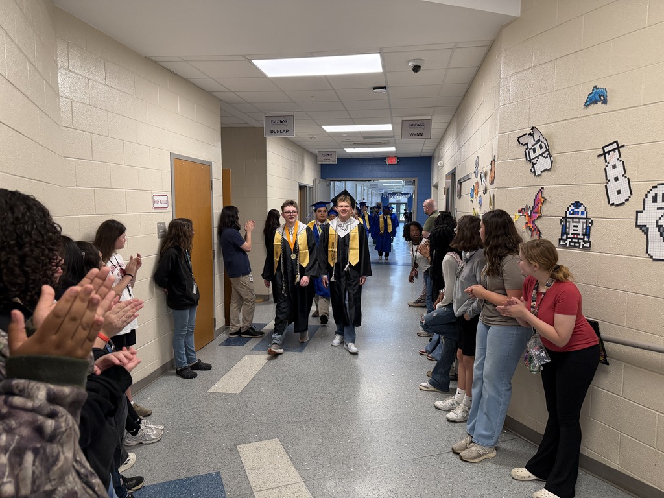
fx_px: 460
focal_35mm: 24
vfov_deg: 56.8
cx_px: 332
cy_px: 249
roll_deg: -1.4
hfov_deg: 71.6
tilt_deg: -5.4
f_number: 1.78
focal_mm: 6.76
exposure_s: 1/120
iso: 400
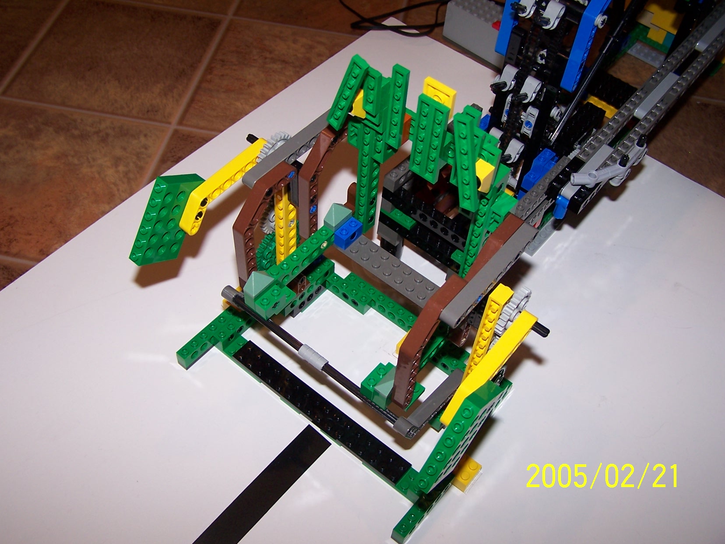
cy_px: 272
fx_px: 796
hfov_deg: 49.0
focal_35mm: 38
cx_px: 362
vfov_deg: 37.7
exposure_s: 1/60
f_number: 2.8
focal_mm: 6.3
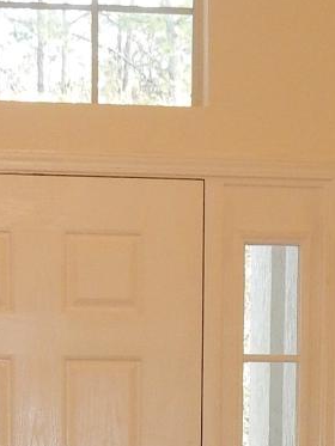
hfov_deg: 11.1
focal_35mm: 134
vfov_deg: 13.8
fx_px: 1728
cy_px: 674
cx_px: 221
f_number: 3.7
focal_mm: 4.5
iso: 140
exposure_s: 1/30
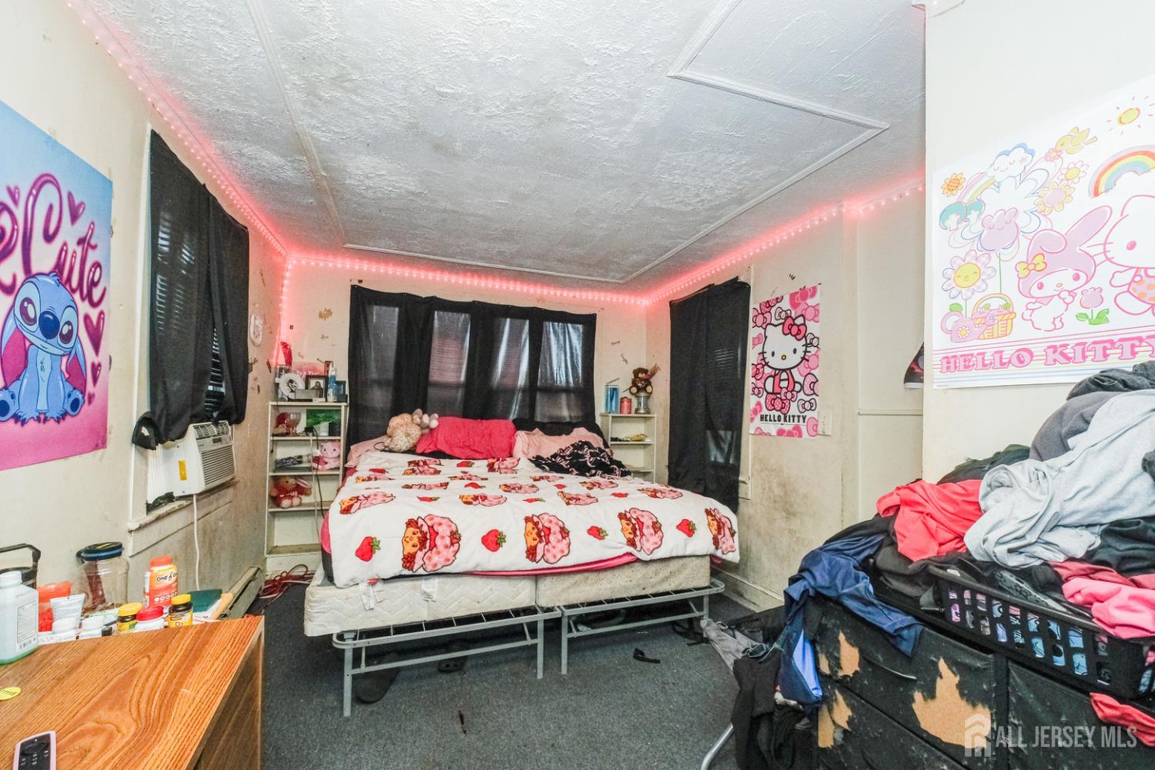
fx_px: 481
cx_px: 578
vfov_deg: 77.3
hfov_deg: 100.4
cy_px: 385
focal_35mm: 15
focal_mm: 10
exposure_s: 1/60
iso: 1600
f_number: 7.1
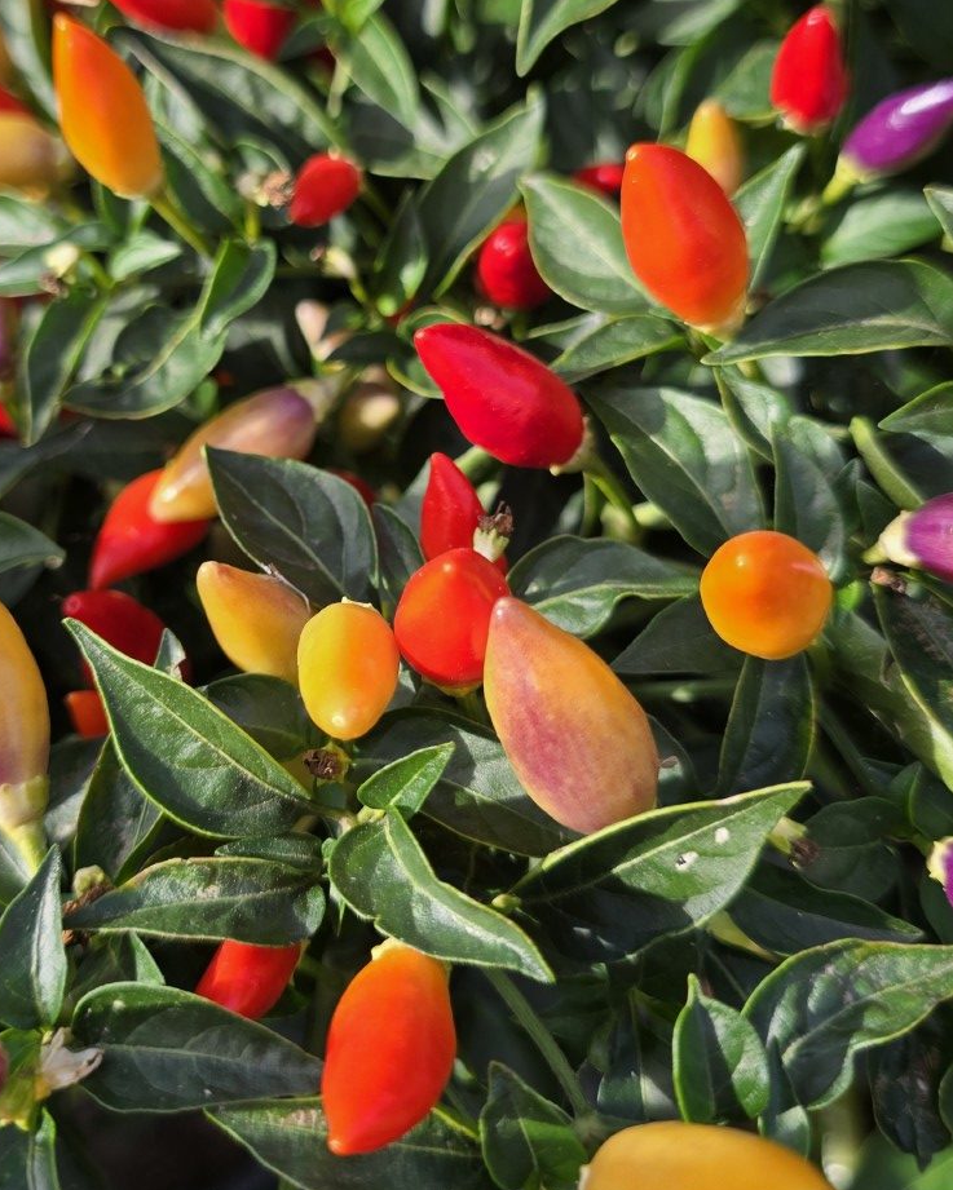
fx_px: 1375
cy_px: 494
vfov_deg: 46.6
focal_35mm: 39
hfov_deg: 37.9
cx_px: 343
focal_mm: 6.3
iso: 12
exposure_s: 1/253
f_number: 1.7
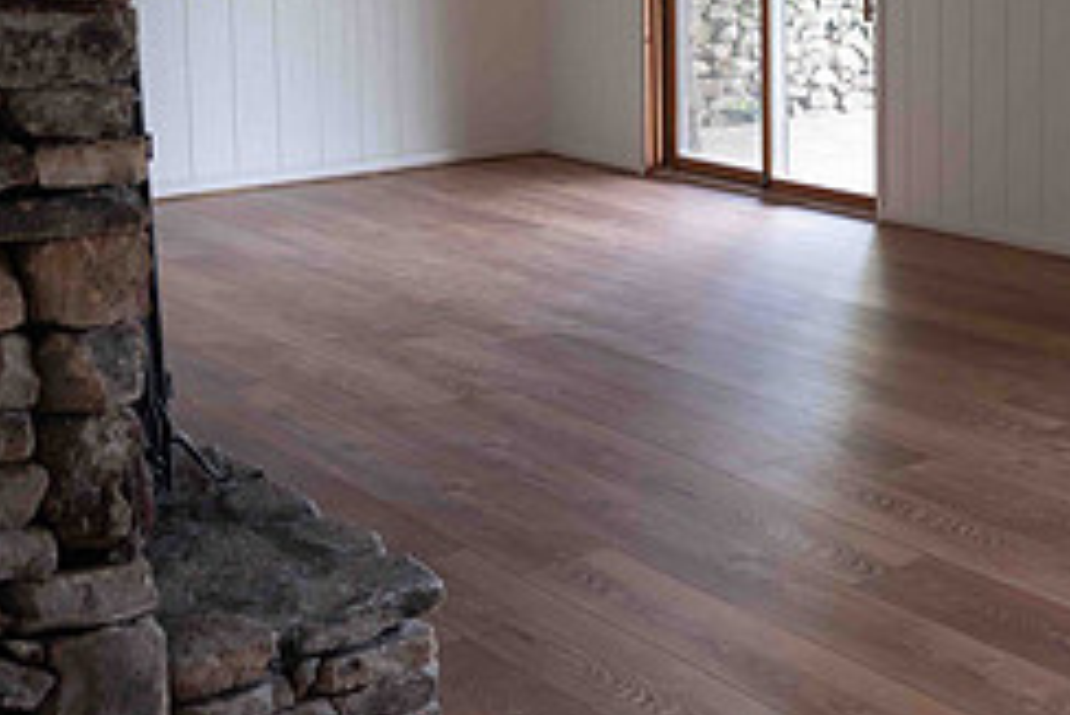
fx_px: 1695
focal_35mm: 57
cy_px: 50
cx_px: 1123
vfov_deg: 23.1
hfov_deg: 31.7
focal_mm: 24
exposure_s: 1/250
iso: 640
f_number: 2.5
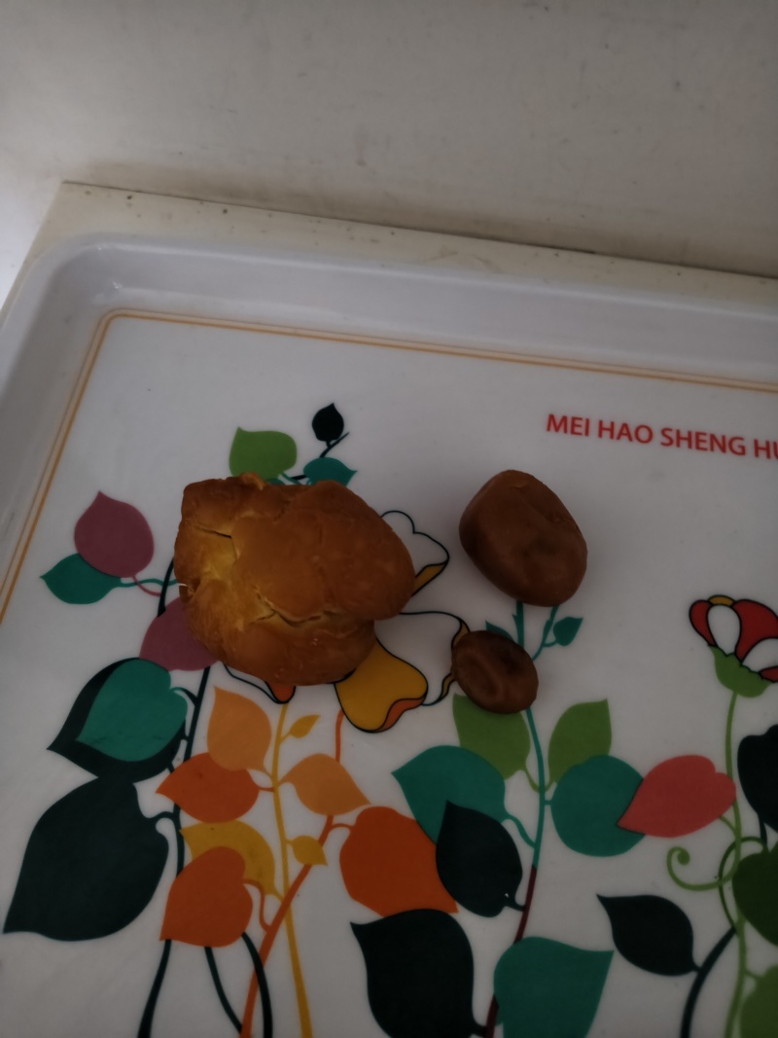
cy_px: 519
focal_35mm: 23
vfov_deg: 73.9
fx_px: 689
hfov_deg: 58.9
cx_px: 389
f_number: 1.88
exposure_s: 1/14.3
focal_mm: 5.56
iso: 3638
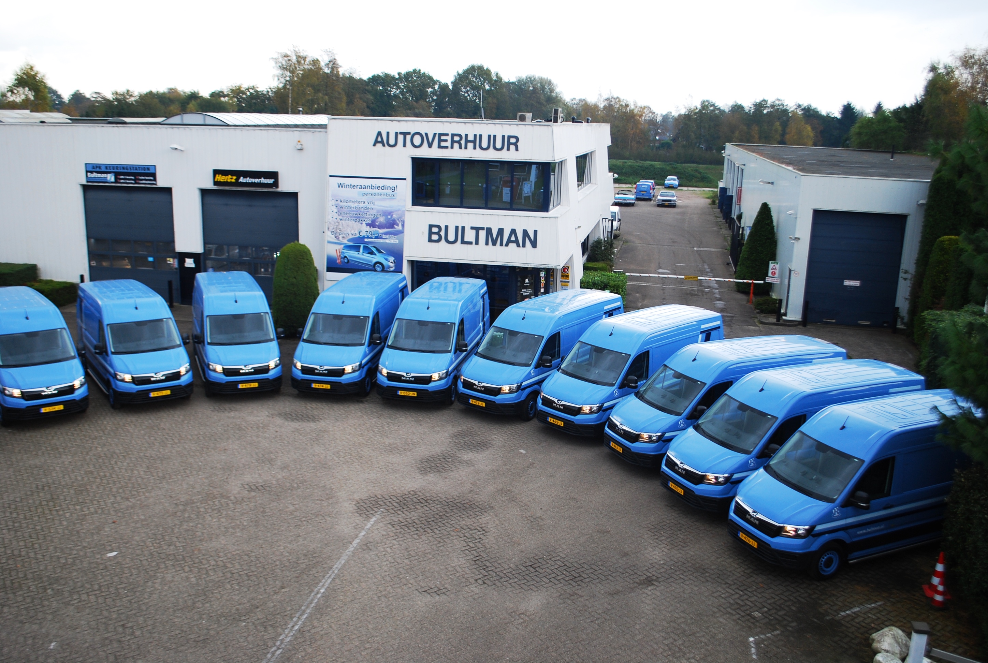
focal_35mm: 33
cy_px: 332
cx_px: 494
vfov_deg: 40.1
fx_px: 908
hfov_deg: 57.1
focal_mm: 22
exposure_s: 1/60
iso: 200
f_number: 4
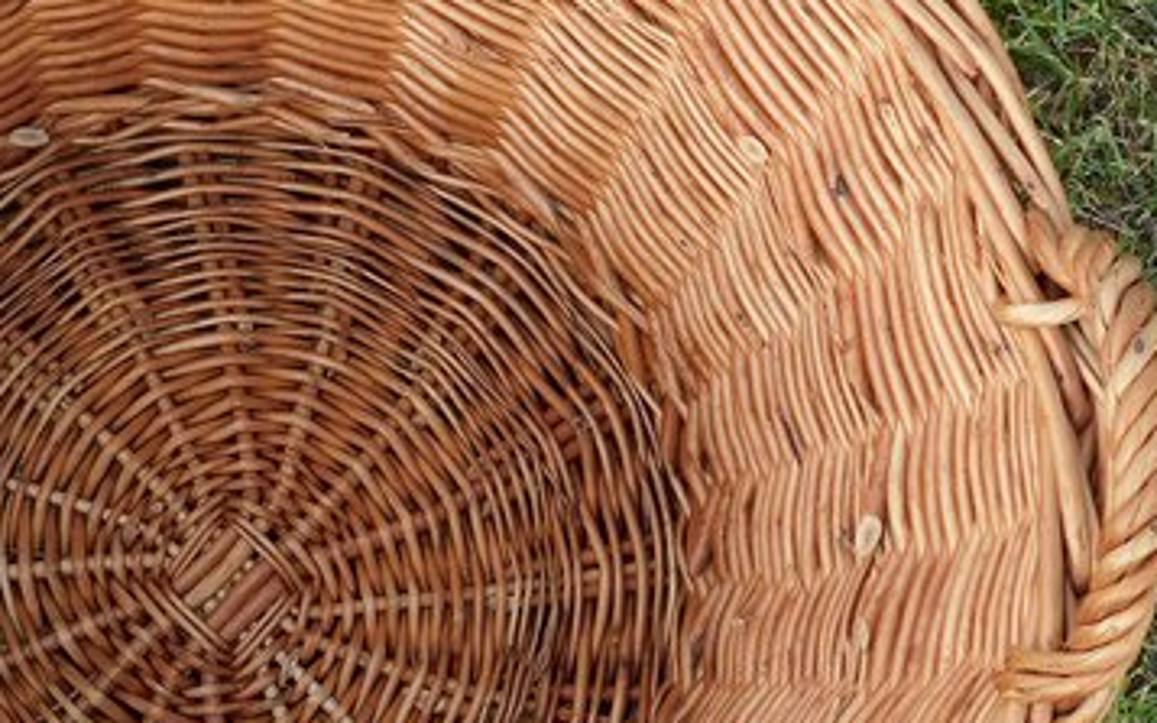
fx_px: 3373
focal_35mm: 107
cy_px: 447
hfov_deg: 19.2
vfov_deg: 12.2
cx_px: 194
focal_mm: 8
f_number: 3.7
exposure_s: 1/250
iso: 125
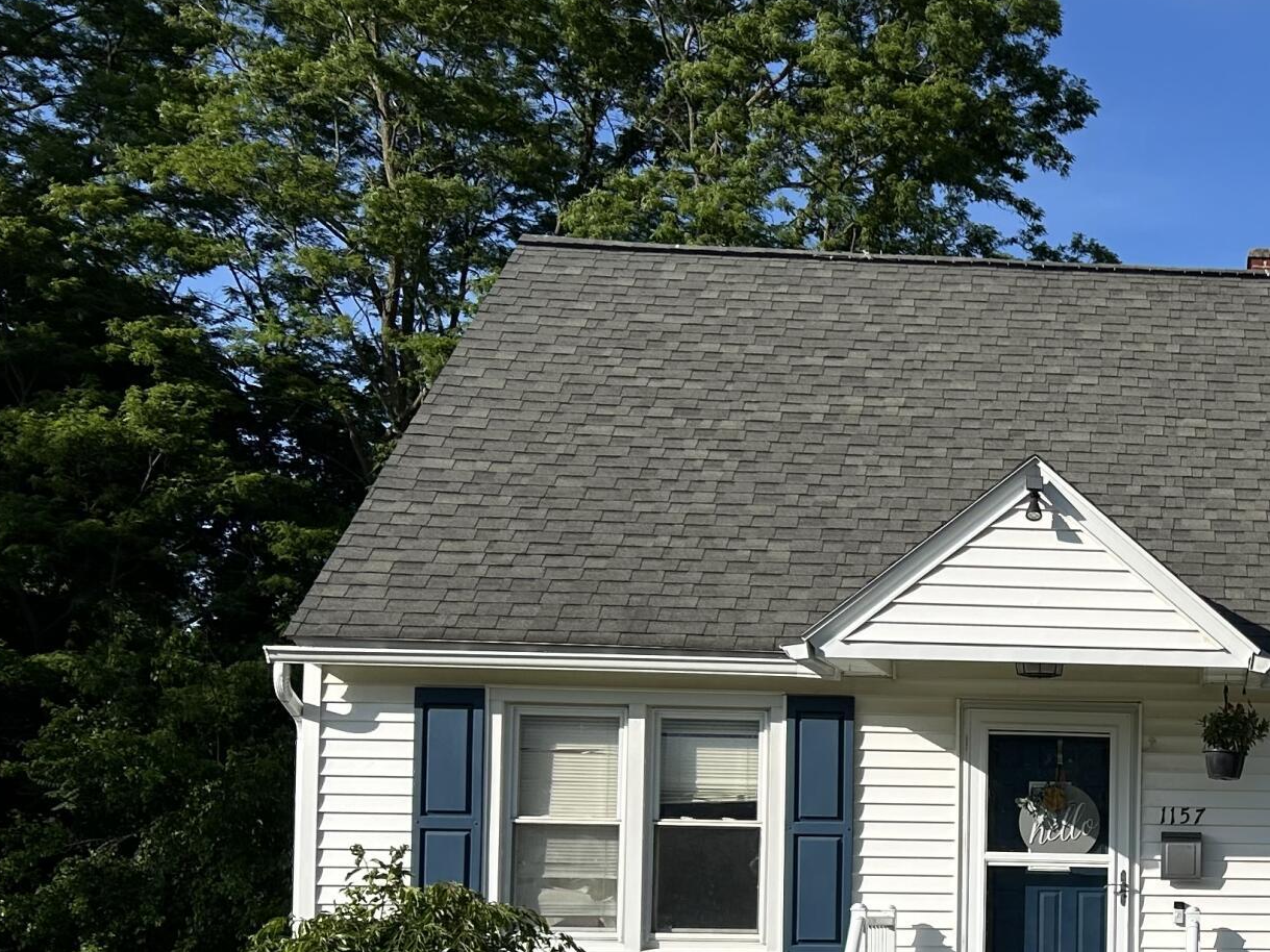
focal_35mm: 64
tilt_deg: +2.3
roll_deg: -0.5
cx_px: 1435
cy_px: 876
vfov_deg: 22.3
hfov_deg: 27.4
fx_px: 2348
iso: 50
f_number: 1.5
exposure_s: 1/4444
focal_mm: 5.7
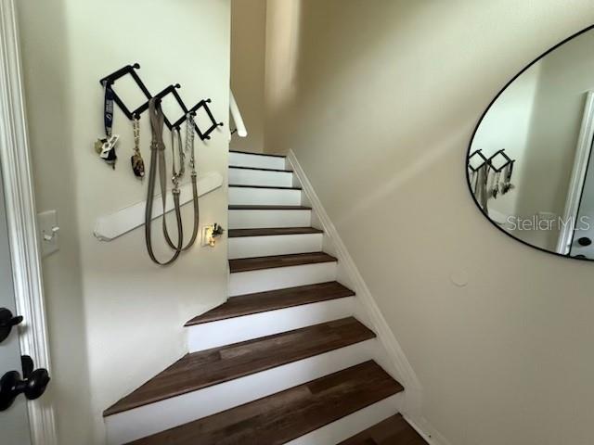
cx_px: 297
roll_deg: -3.2
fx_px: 240
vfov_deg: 85.7
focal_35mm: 14
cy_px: 222
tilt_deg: -7.8
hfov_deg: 102.1
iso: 800
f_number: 2.2
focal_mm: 2.22
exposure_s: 1/60
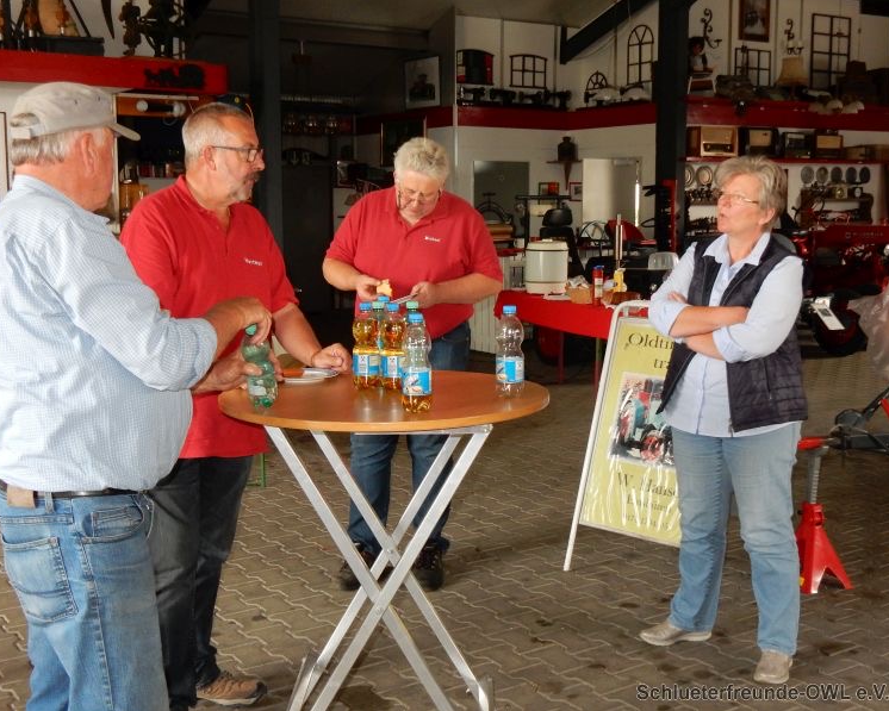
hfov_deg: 41.1
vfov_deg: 33.4
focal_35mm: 45
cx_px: 427
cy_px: 356
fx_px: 1184
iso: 450
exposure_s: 1/30
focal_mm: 7.6
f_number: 4.2
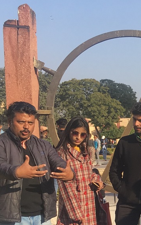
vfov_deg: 23.5
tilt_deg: -0.8
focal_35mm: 87
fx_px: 535
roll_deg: +0.5
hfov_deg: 13.0
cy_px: 178
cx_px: 286
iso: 25
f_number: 2.2
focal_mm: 4.15
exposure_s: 1/916
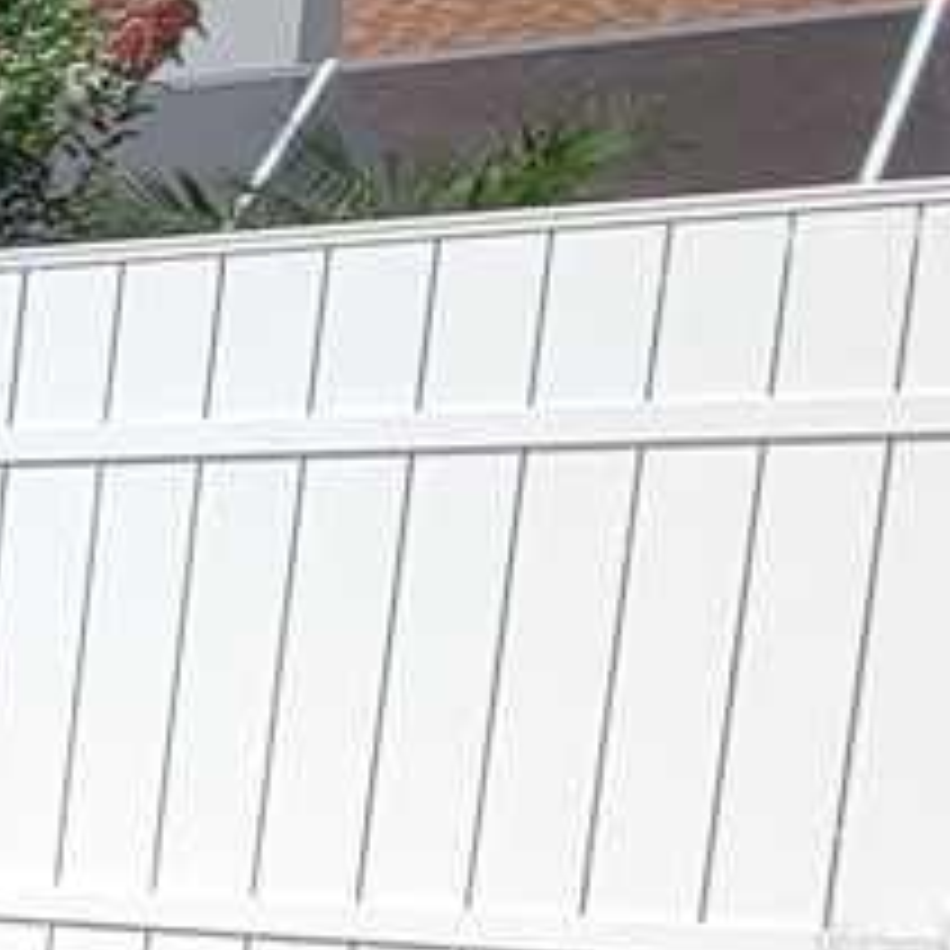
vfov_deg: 19.4
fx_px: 2701
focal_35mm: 87
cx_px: -2359
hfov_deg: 9.6
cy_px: 959
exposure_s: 1/2054
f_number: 2.2
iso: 50
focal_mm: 2.2
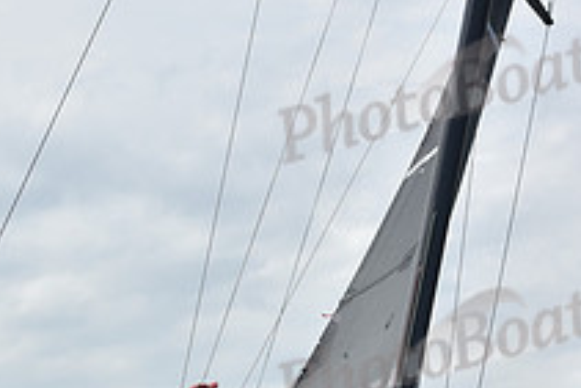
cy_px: 527
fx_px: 3101
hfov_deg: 10.7
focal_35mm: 192
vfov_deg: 7.1
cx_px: 138
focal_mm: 70
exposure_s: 1/1600
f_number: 6.3
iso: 200
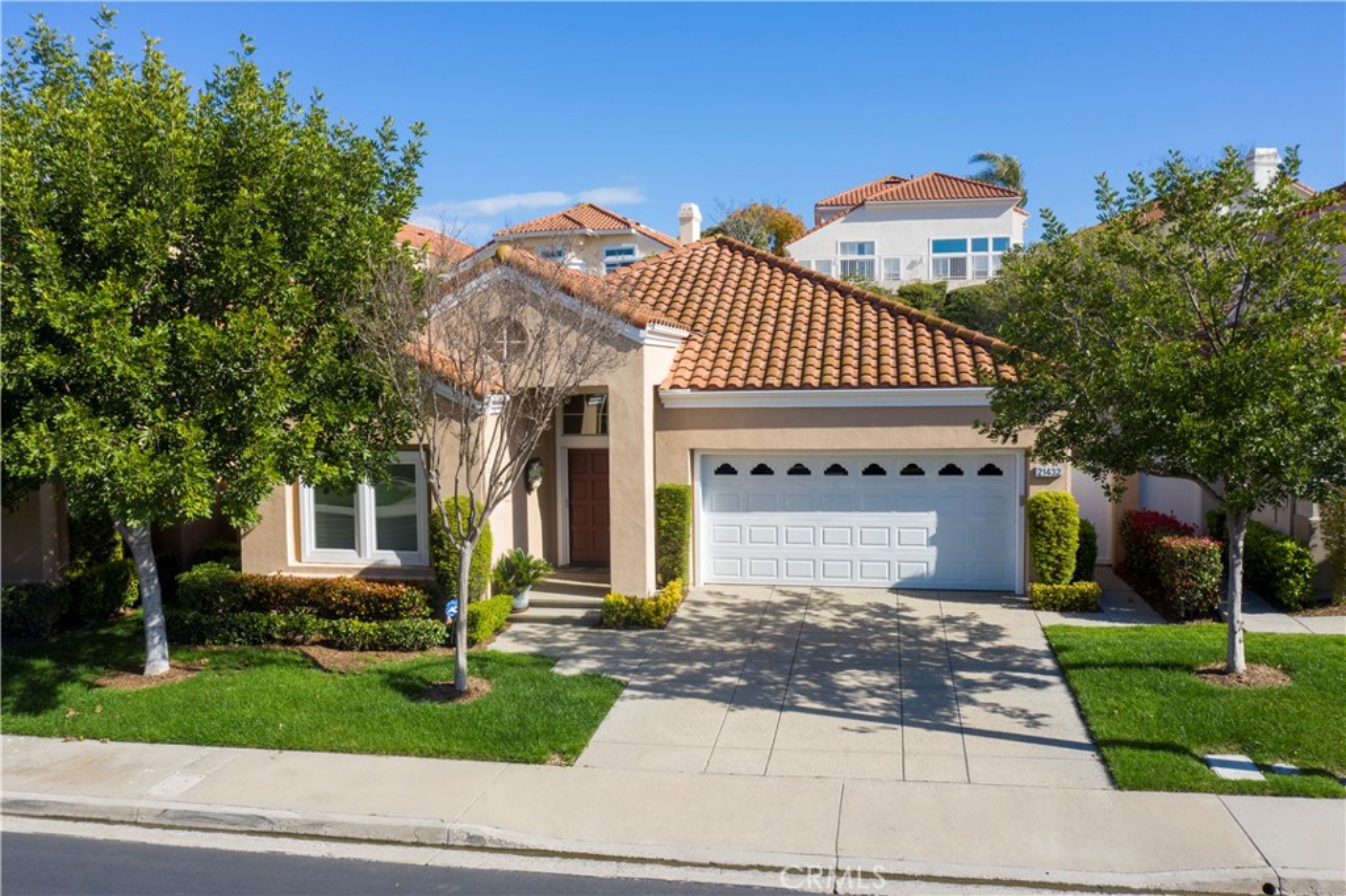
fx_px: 1046
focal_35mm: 28
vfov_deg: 46.4
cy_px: 448
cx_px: 673
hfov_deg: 65.5
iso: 100
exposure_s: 1/400
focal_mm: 10.26
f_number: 5.6
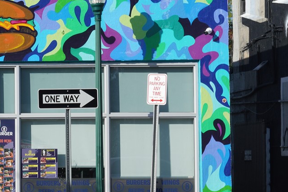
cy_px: 115
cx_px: -50
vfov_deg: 9.5
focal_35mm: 145
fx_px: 1160
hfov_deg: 13.8
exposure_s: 1/100
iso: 200
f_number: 20
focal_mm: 46
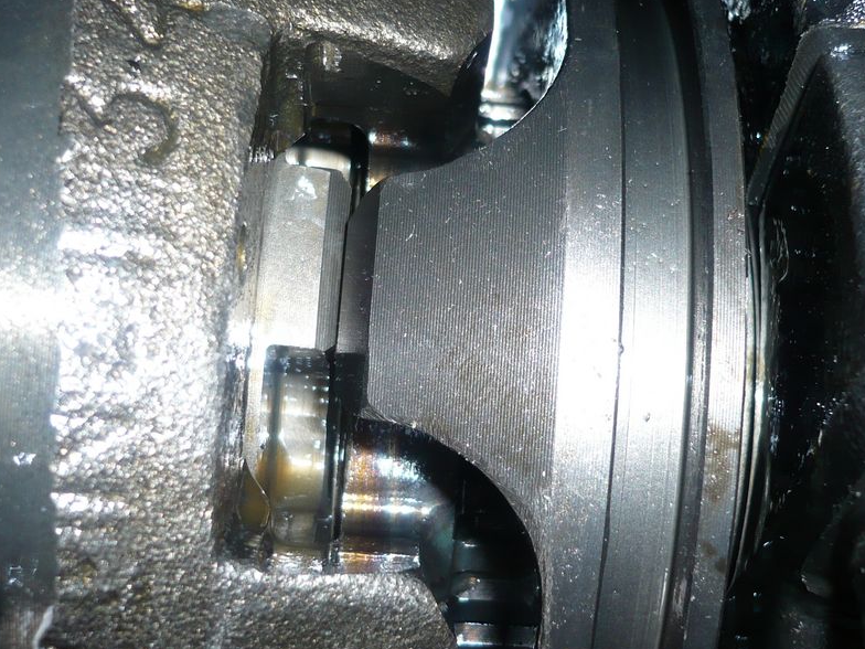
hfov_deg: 38.2
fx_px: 1249
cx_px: 436
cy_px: 324
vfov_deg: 29.1
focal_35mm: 50
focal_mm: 6
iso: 100
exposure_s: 1/30
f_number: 2.9
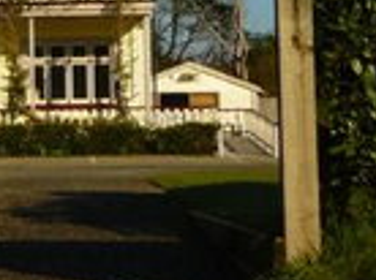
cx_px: -144
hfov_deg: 12.7
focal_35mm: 150
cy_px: -43
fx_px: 1626
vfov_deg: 9.7
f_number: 7.1
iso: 100
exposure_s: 1/400
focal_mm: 7.1
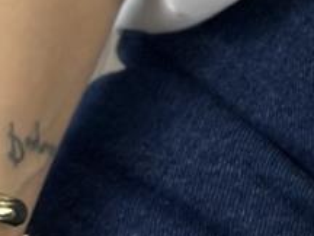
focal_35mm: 356
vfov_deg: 4.0
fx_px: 3229
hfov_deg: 5.4
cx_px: 675
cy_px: -524
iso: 80
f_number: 1.78
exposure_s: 1/240
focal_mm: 6.86
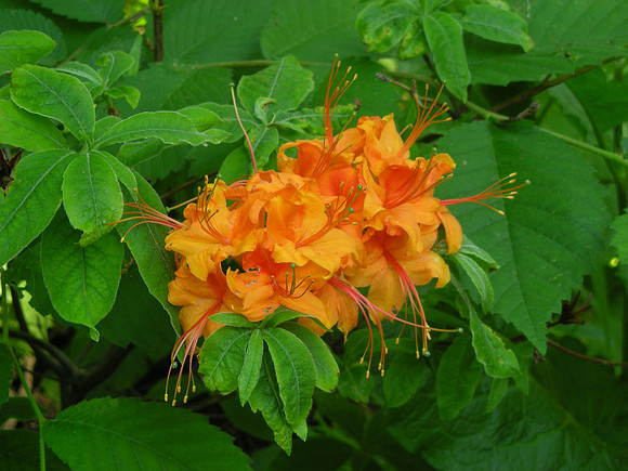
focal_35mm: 105
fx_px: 1905
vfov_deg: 14.1
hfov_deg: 18.7
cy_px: 236
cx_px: 314
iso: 86
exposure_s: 1/60
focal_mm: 17.1
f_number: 4.7
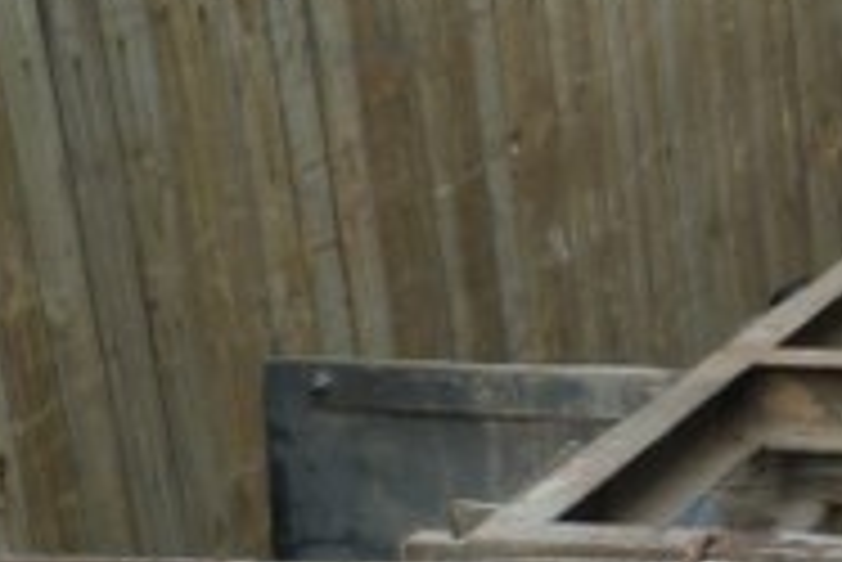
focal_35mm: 111
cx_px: 1454
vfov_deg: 12.3
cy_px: 382
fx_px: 2598
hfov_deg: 16.0
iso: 80
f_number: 2.8
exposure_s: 1/80
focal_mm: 4.5
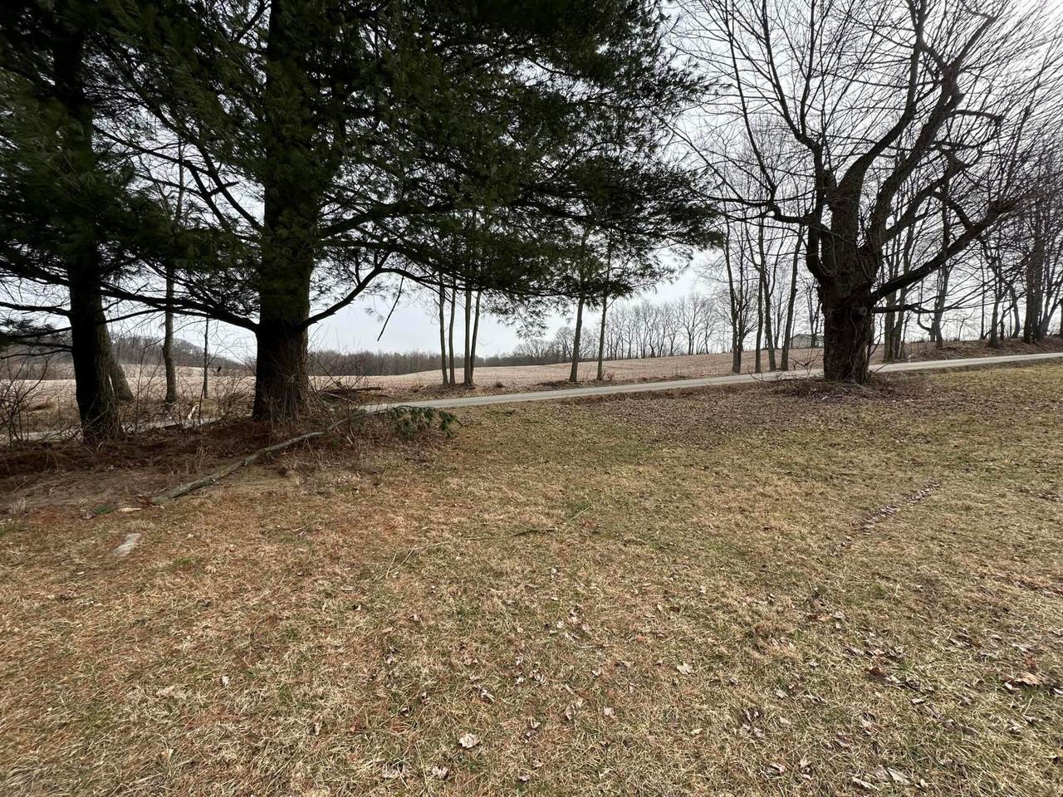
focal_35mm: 14
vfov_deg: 85.7
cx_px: 532
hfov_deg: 102.1
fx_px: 430
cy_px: 398
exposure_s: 1/979
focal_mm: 2.22
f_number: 2.2
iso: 40
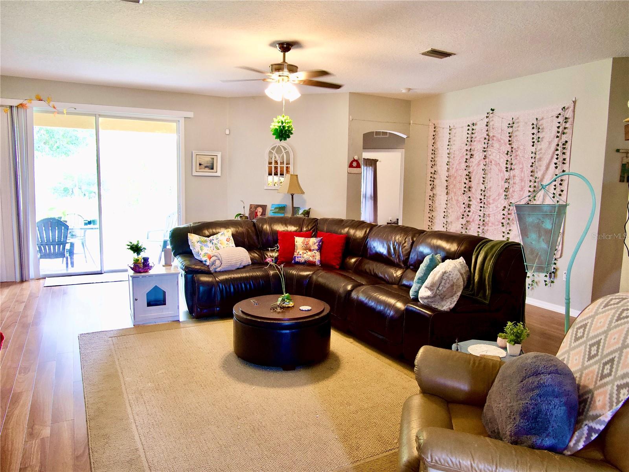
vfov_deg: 56.8
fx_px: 436
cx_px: 314
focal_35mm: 24
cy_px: 236
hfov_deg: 71.6
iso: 2500
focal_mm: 12
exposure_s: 1/60
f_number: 3.5
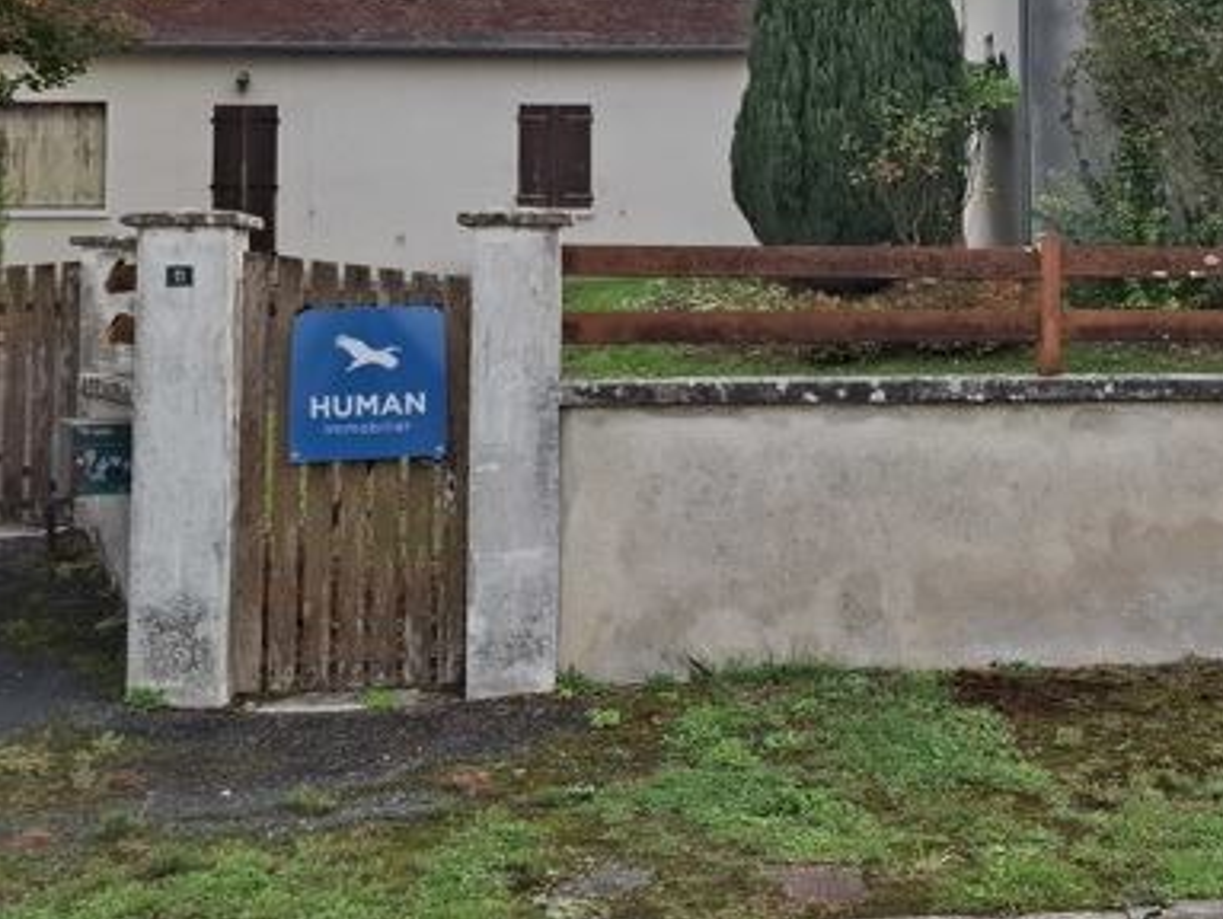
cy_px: 198
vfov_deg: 29.7
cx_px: 865
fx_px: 1697
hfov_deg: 38.9
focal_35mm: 48
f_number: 1.8
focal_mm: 5.54
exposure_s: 1/502
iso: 50
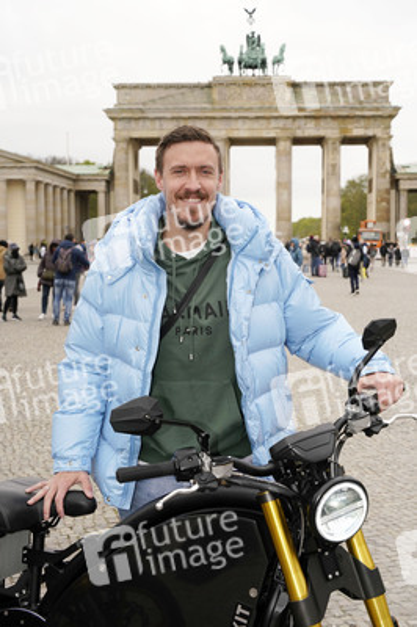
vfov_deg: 42.8
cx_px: 208
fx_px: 801
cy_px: 314
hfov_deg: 29.2
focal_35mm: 46
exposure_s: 1/250
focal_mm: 46
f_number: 8
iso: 500
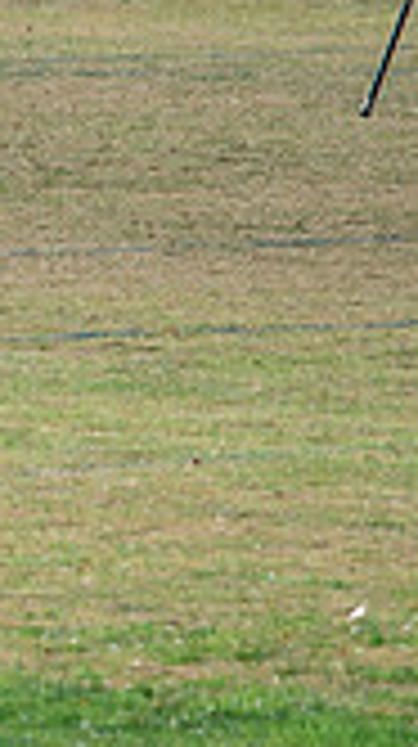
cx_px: -881
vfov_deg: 2.9
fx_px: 14488
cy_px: 38
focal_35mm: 733
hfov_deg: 1.6
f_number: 4.5
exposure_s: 1/1250
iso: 250
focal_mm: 200
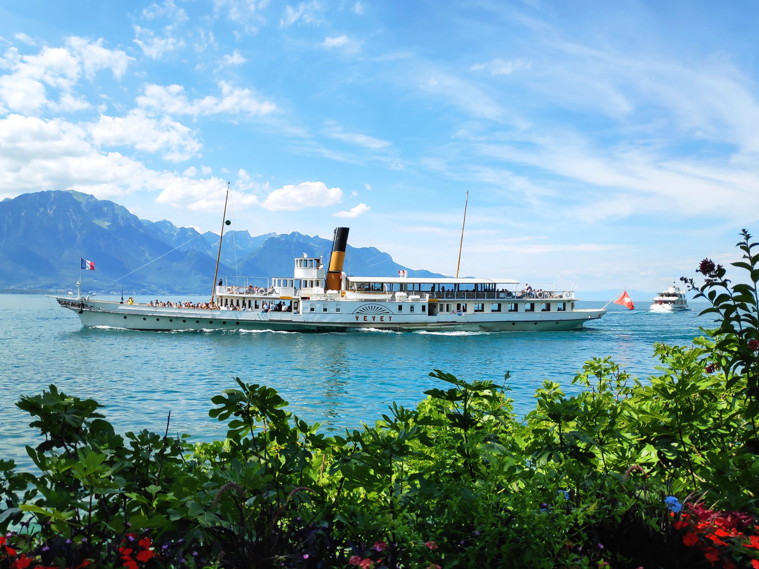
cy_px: 271
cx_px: 365
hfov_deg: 79.0
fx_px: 460
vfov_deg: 63.4
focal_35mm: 21
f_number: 1.9
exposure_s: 1/1956
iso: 100
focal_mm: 3.94
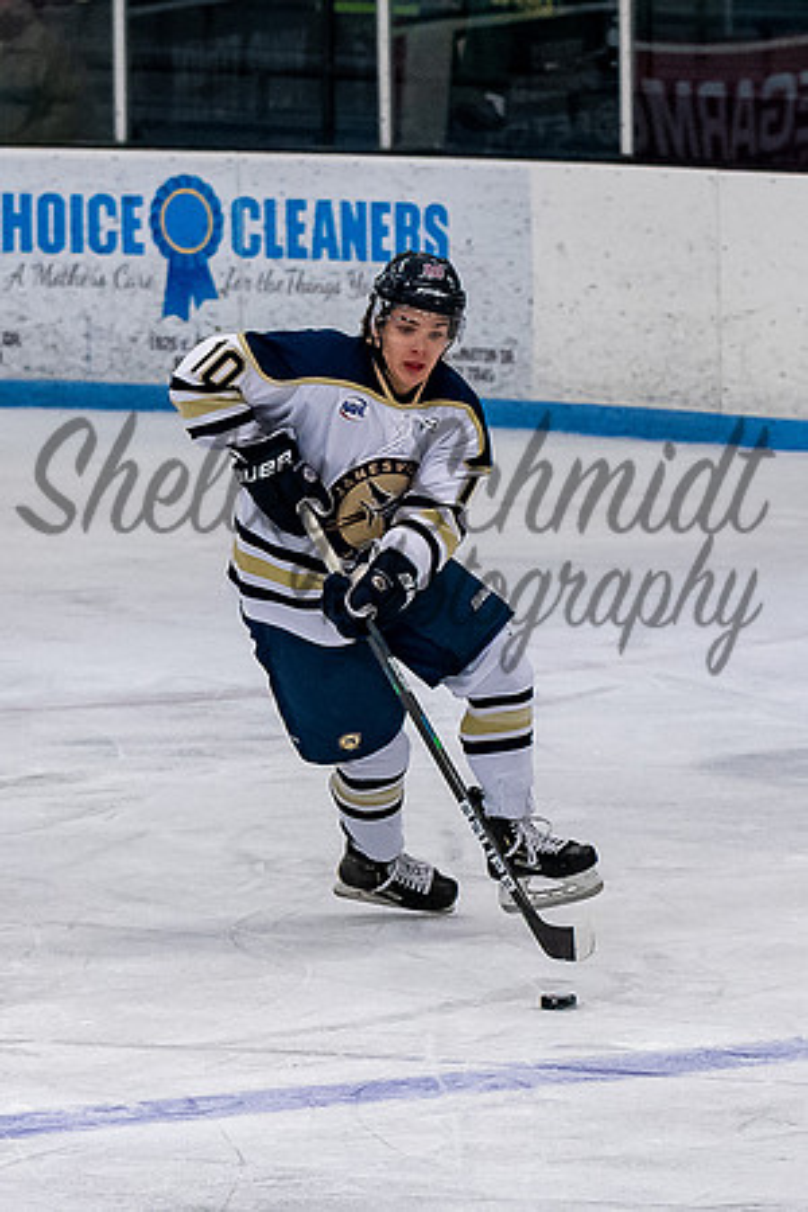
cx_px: 348
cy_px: 545
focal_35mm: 359
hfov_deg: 3.8
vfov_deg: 5.7
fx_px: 12091
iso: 1600
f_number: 3.5
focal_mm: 95
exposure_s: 1/800
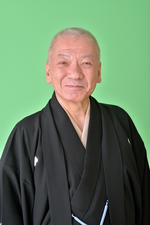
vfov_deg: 23.9
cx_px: 75
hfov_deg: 16.1
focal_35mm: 85
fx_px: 531
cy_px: 112
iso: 400
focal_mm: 85
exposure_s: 1/160
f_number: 16
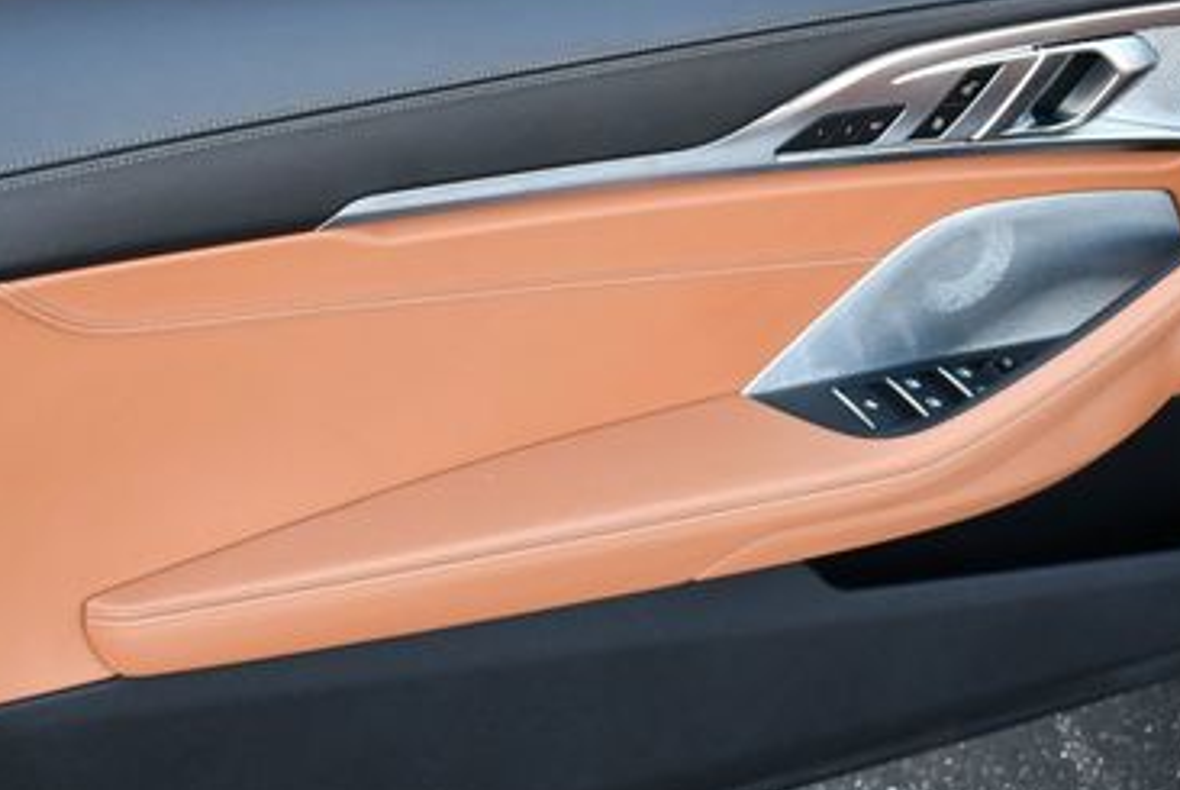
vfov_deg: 21.6
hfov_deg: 31.8
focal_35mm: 63
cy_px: 390
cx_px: 551
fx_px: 2067
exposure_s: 1/250
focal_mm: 18
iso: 450
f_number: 3.5
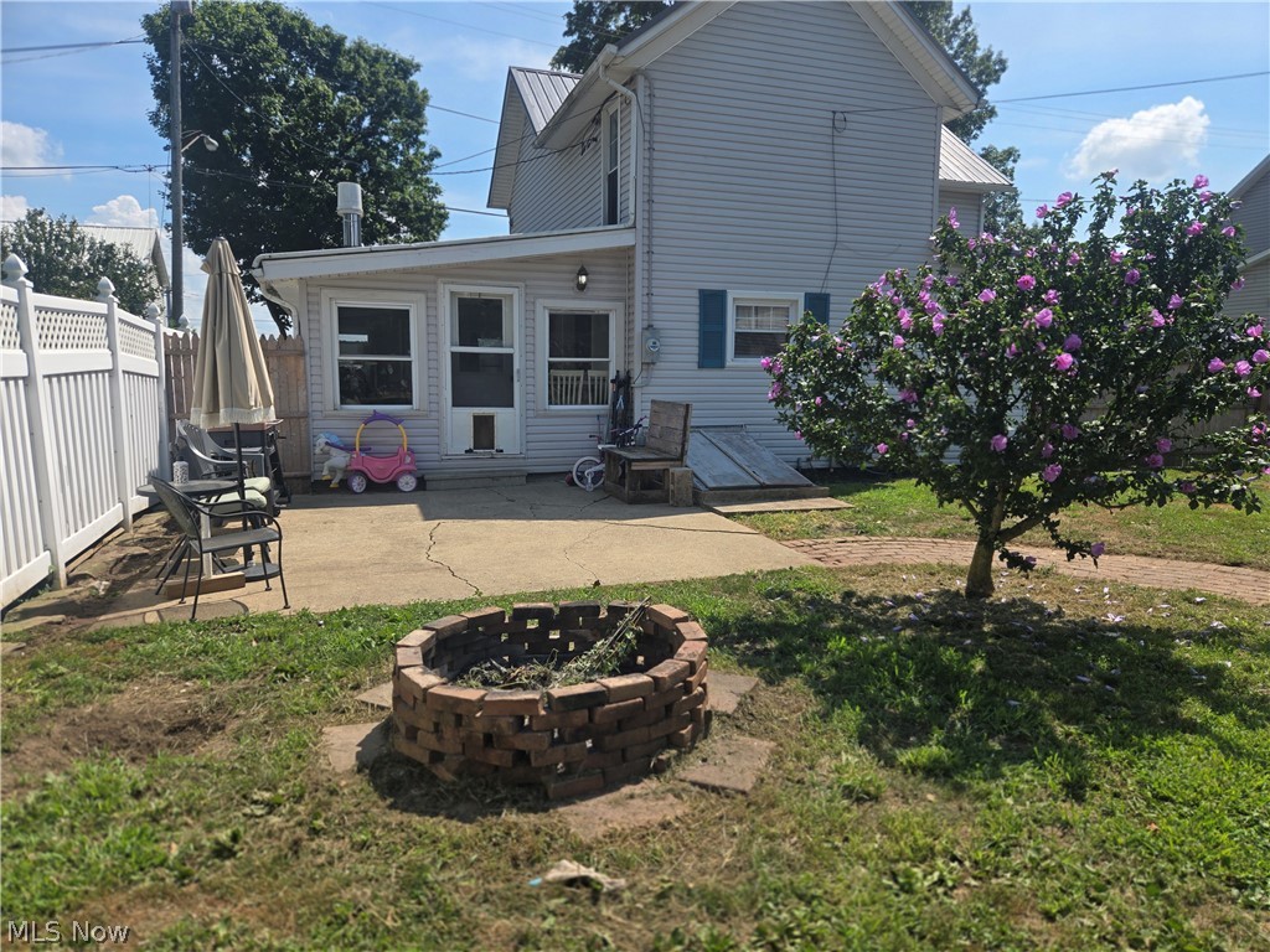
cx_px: 635
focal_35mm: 23
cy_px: 476
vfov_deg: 58.9
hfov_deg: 73.9
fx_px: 844
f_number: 1.8
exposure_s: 1/1957
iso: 25
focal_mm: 5.4
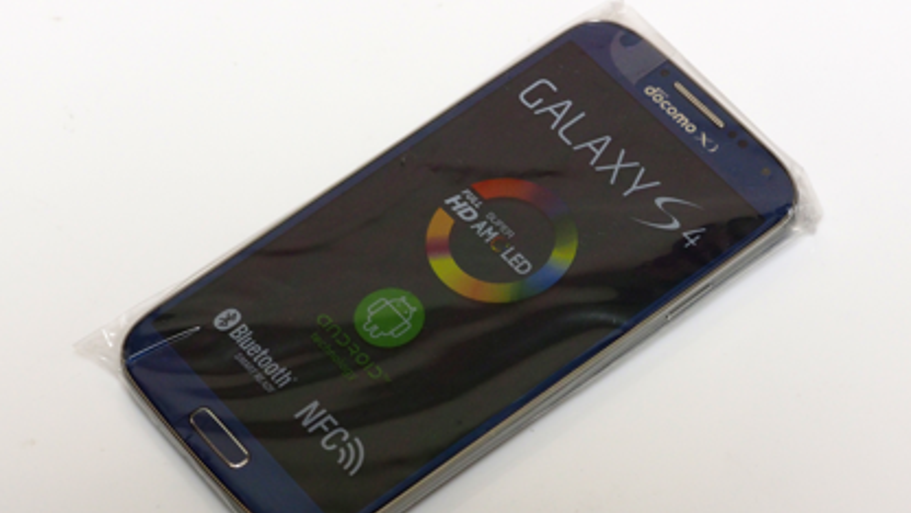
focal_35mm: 132
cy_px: 264
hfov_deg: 16.3
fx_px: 3189
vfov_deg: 9.2
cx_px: 458
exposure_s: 1/8
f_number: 6.3
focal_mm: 60
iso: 1600
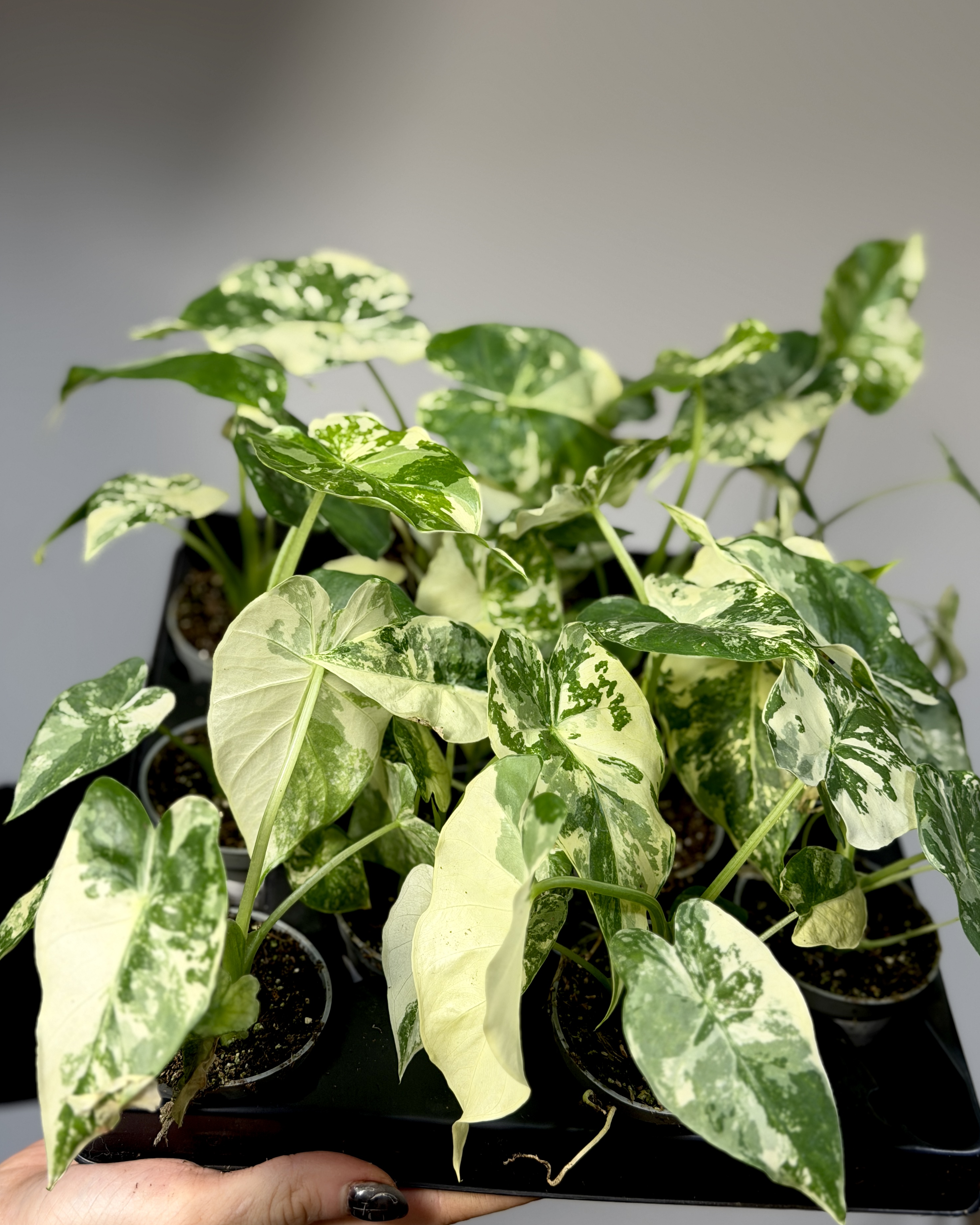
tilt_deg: -2.7
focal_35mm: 51
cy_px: 589
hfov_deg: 29.7
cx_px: 496
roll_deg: -0.4
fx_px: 1849
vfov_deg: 36.7
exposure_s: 1/121
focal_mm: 6.76
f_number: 1.78
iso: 64
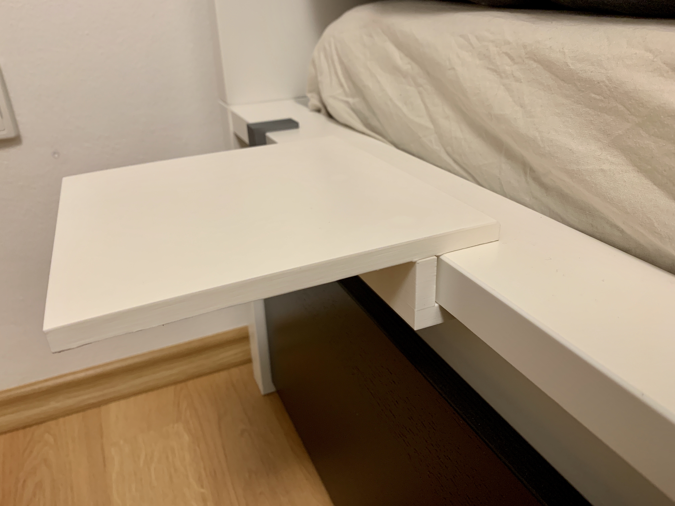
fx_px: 507
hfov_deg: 67.3
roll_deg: +2.6
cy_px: 253
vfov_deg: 53.1
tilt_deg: -26.6
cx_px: 338
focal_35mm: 26
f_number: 1.8
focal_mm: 4.25
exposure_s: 1/50
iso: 160
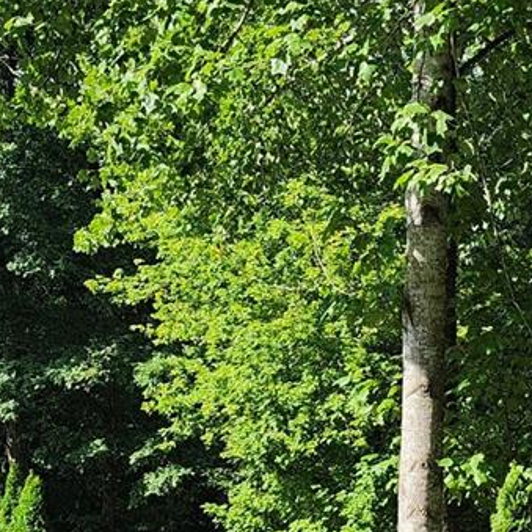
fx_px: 1600
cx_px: 235
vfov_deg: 18.5
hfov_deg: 18.9
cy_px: 496
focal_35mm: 92
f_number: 1.8
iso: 25
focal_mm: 5.54
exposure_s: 1/761
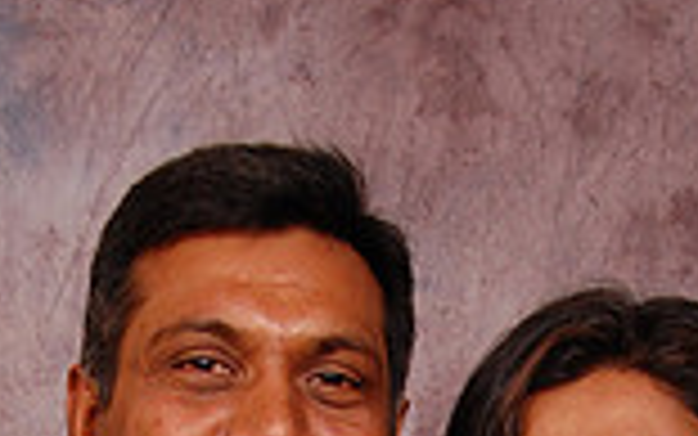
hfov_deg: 10.7
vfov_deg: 6.3
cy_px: 1164
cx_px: 365
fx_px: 3711
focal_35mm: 195
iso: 400
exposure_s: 1/200
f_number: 5.6
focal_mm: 34
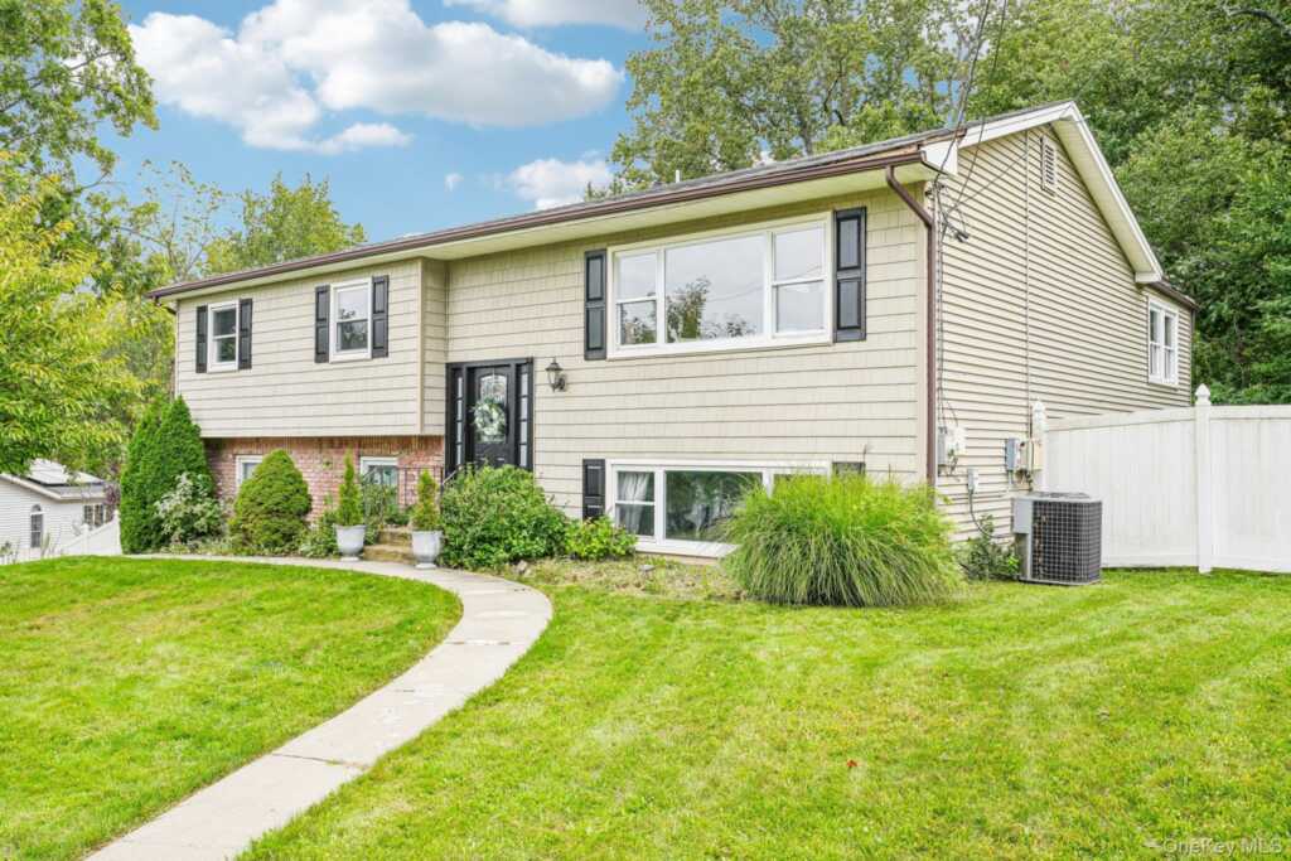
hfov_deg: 63.7
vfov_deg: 45.0
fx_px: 1040
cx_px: 646
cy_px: 430
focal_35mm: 29
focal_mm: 29
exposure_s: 1/100
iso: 100
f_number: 8
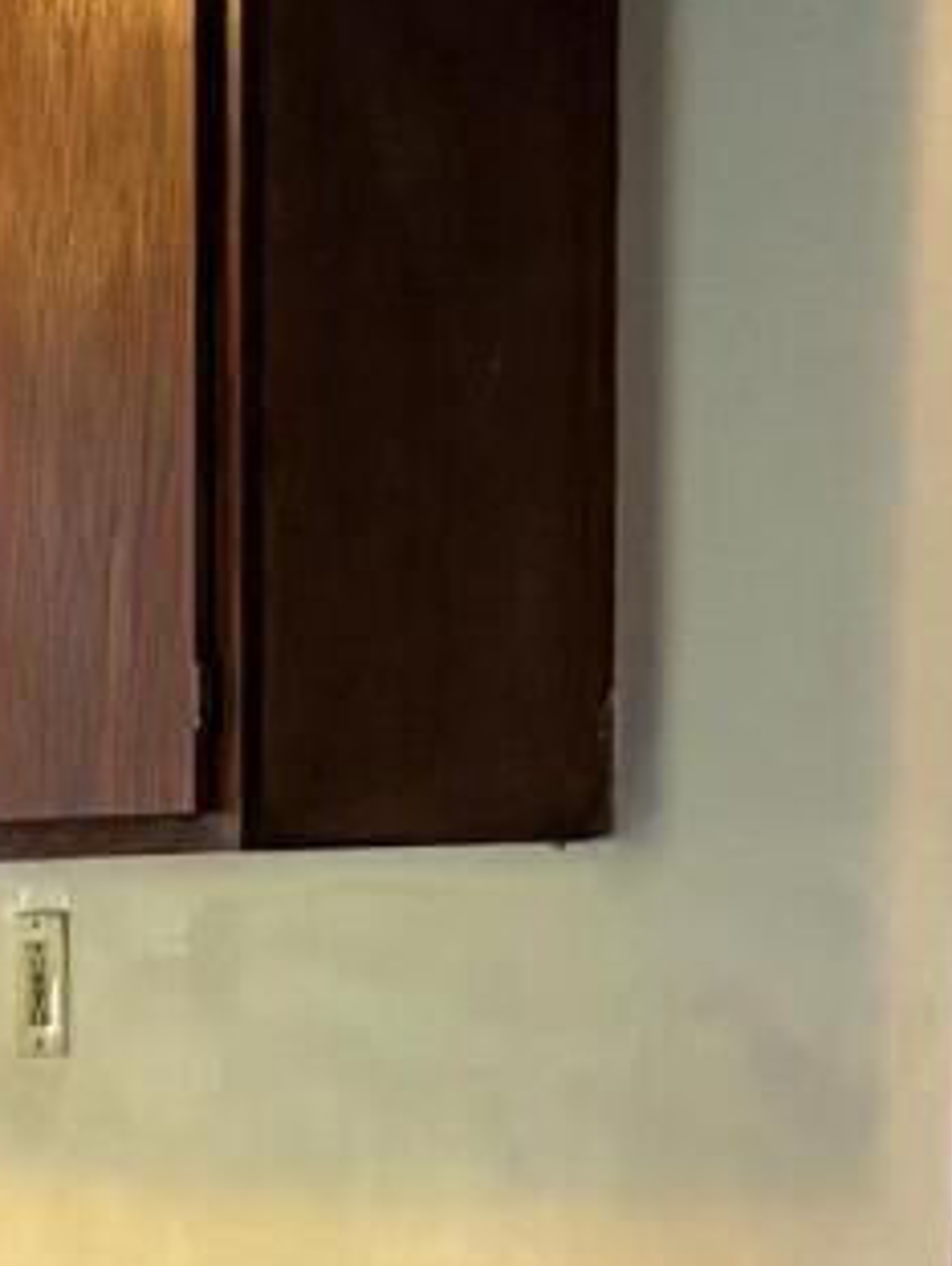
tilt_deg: -4.0
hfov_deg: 8.1
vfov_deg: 11.6
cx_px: -1493
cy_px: 1449
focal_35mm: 167
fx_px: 6111
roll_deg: -0.4
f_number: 1.6
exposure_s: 1/60
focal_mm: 5.96
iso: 320
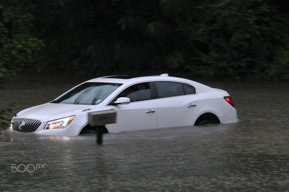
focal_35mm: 232
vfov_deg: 5.9
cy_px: 96
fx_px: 1864
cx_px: 144
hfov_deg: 8.9
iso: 250
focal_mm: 155
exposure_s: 1/13
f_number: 13
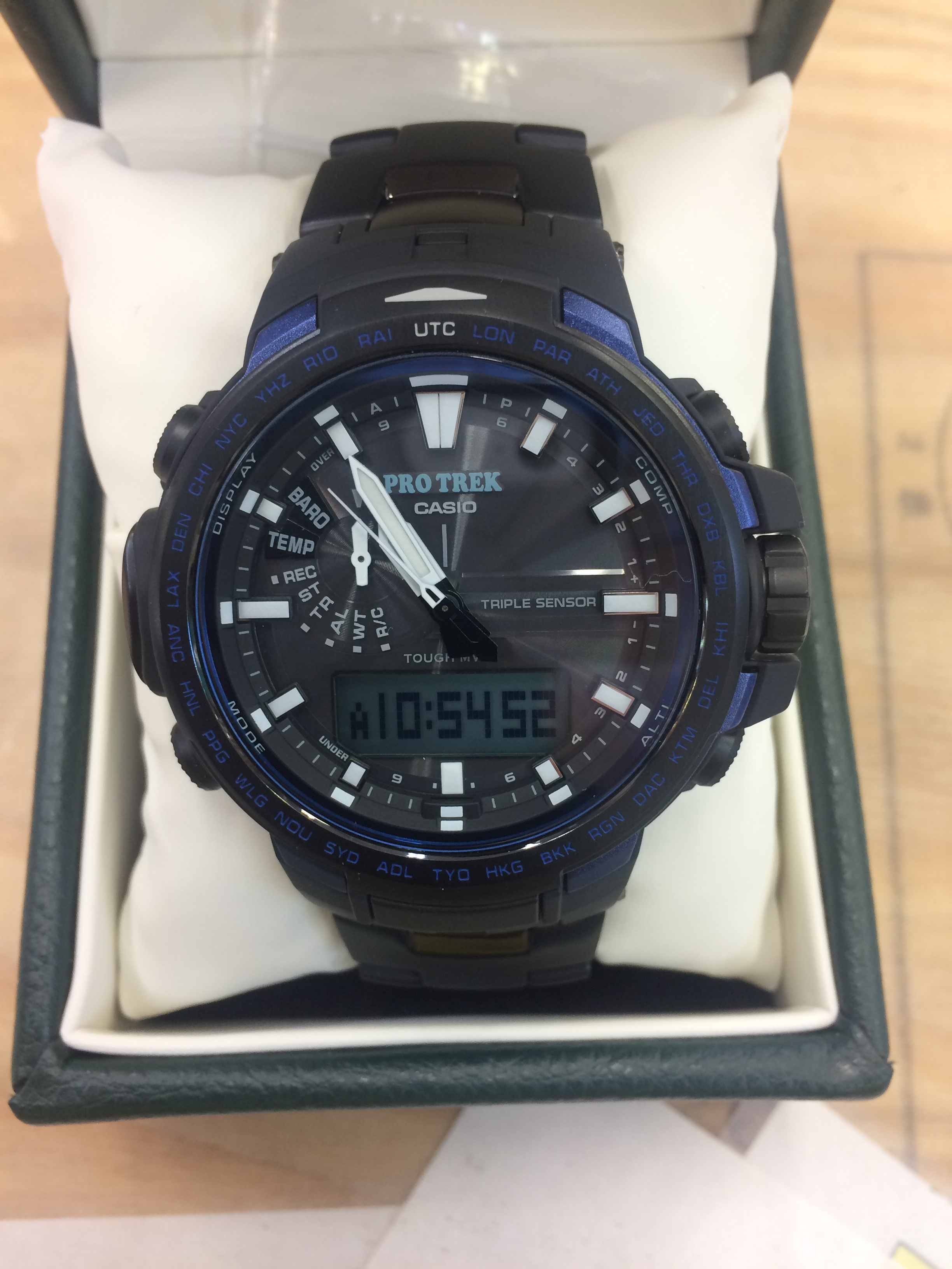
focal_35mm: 29
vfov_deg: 61.7
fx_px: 1063
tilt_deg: -74.9
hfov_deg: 48.2
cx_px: 476
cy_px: 634
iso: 64
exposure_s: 1/30
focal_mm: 4.15
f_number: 2.2
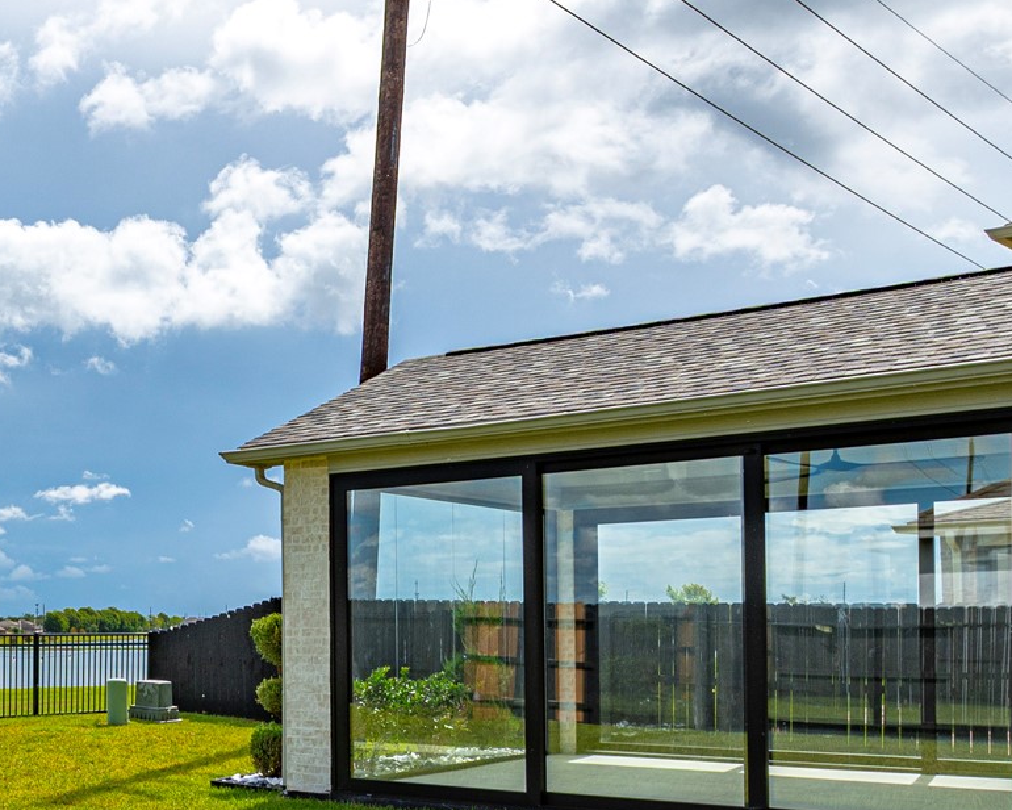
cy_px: 630
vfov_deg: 32.6
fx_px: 1348
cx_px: -202
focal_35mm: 45
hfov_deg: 33.5
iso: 125
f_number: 14
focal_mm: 17
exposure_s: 1/160
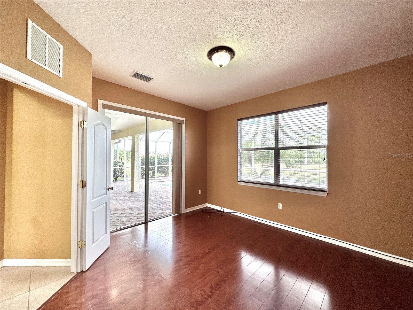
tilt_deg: +1.2
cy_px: 155
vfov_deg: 85.7
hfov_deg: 102.1
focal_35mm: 14
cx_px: 206
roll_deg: -0.3
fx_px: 167
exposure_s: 1/99
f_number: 2.2
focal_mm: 2.22
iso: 50
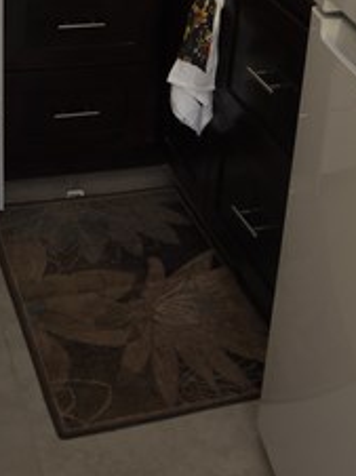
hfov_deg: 21.3
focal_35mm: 69
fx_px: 948
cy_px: -99
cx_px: 161
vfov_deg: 25.3
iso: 200
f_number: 3.5
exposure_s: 1/60
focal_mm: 18
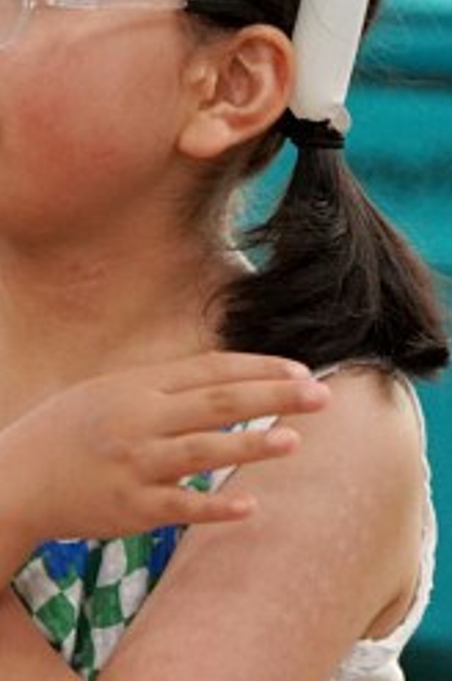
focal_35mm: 730
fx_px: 13786
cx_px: -39
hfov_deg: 1.9
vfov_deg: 2.8
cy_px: 185
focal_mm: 200
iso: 2500
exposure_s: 1/250
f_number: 4
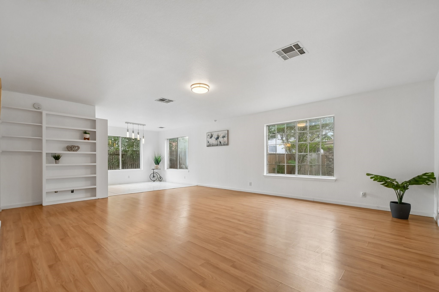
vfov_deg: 77.3
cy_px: 146
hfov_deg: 100.4
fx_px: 183
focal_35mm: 15
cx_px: 220
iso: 400
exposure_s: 1/25
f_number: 8
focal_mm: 10
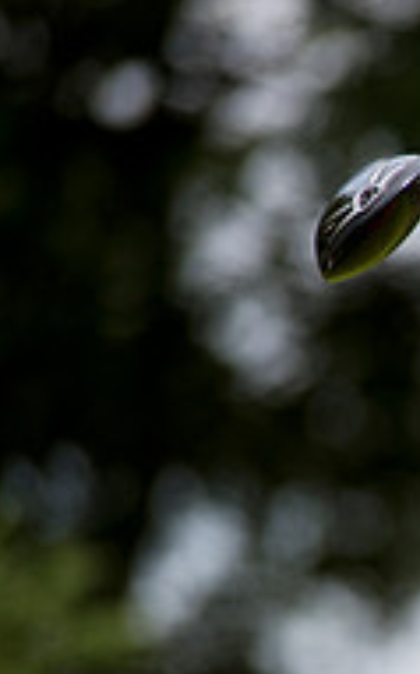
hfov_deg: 1.4
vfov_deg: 2.3
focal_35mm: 931
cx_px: 1006
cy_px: 665
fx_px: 17089
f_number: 5.6
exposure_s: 1/1250
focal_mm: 300
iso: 400
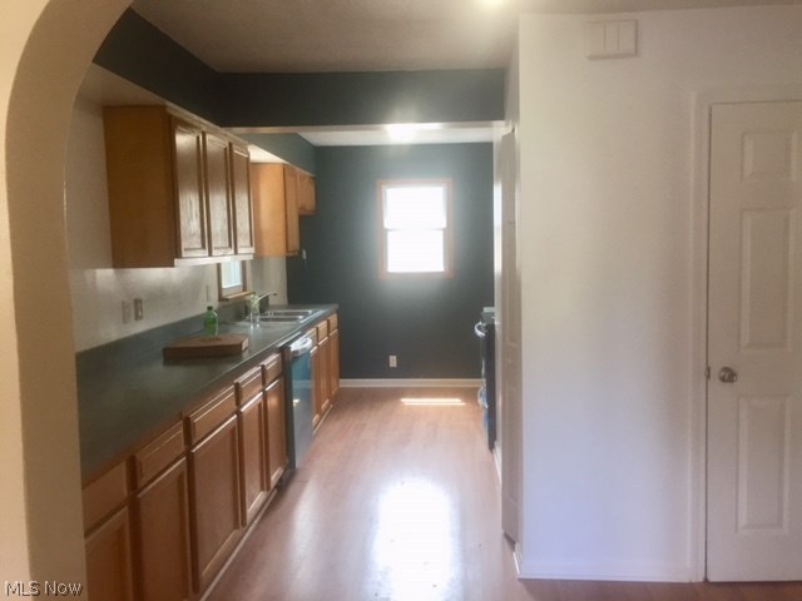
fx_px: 672
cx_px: 401
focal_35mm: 29
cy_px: 300
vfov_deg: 48.2
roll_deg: -0.2
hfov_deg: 61.7
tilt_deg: -6.0
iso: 50
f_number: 2.2
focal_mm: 4.15
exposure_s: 1/30
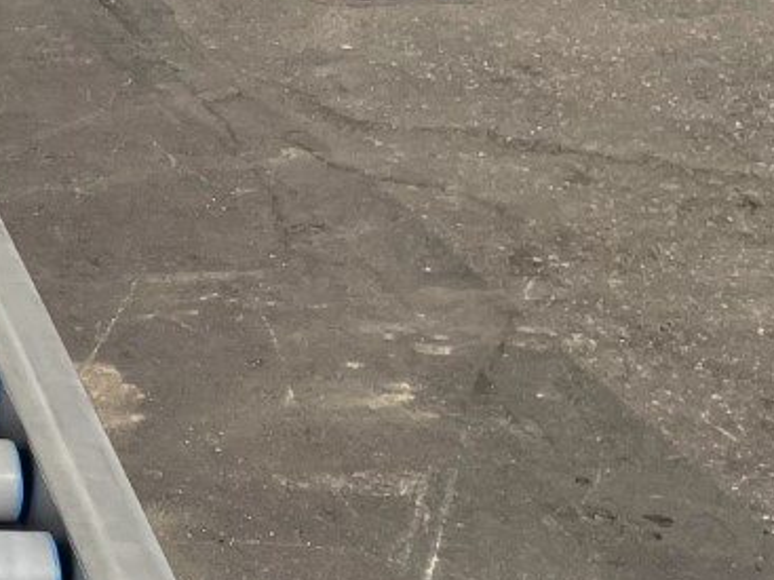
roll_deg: -0.2
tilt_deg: -26.5
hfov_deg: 16.3
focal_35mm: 102
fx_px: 2280
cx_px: -599
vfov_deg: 14.5
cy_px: 160
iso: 32
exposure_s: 1/10753
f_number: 1.6
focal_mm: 4.2
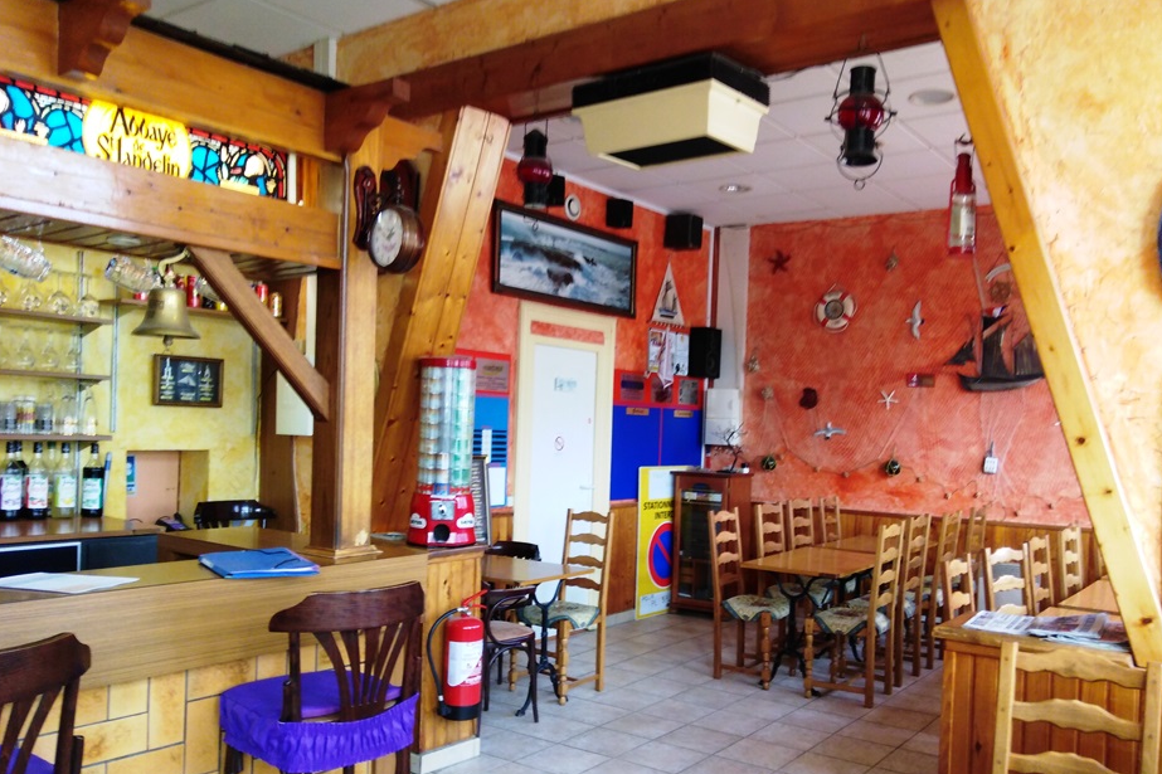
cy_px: 448
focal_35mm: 30
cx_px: 633
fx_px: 968
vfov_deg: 43.5
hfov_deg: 61.8
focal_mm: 3.46
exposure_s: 1/29.8
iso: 171
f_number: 2.2
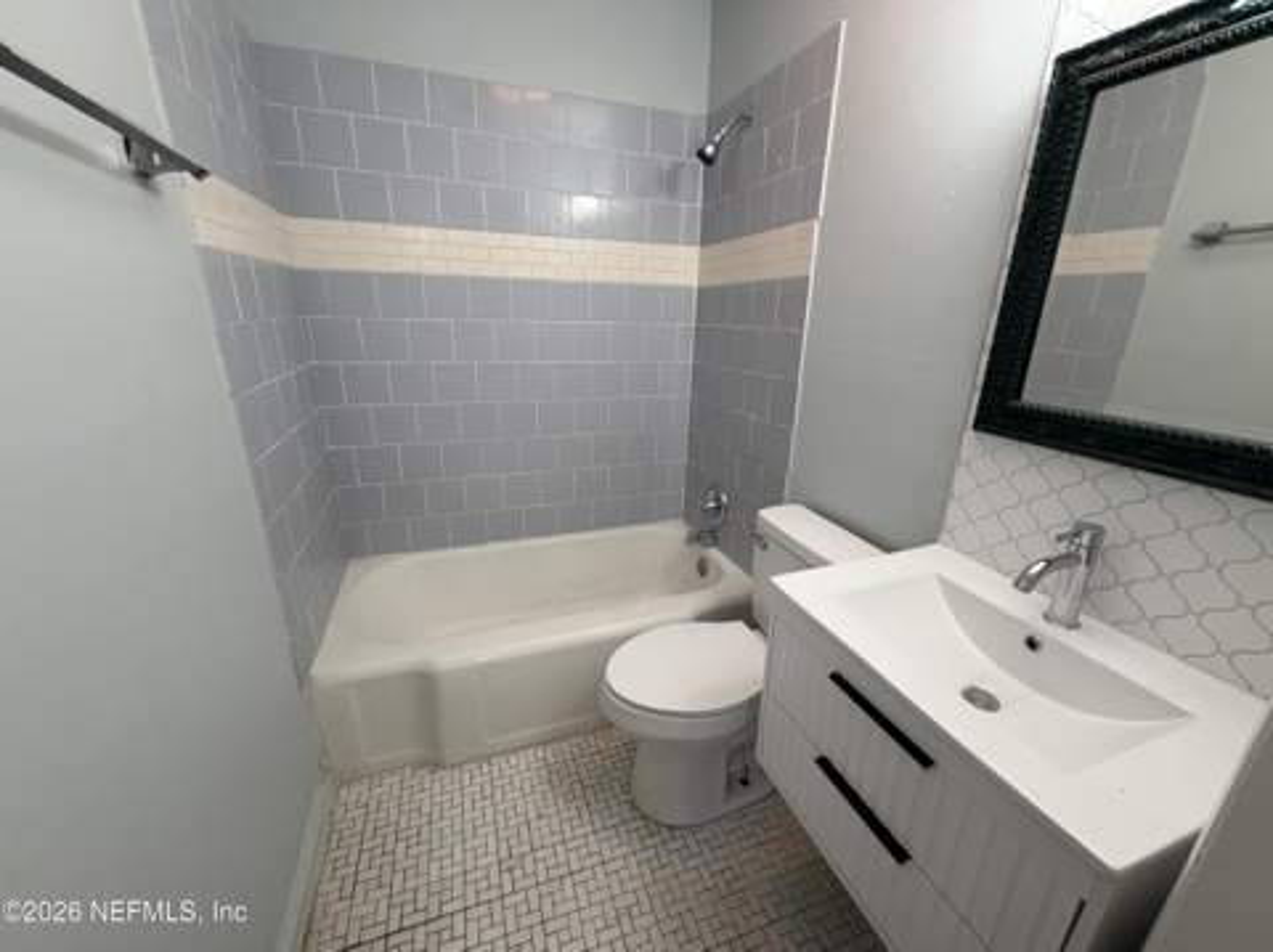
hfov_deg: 102.1
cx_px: 636
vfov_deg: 85.6
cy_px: 476
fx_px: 514
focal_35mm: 14
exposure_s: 1/60
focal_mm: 2.22
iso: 200
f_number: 2.2
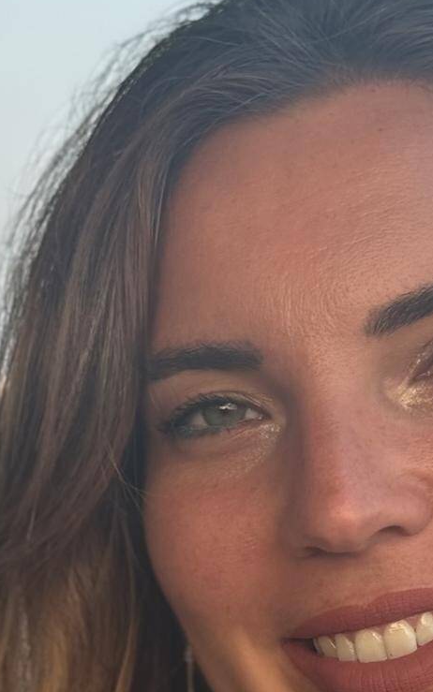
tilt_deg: -7.3
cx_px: 350
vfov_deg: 14.4
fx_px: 2662
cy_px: 798
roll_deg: -2.1
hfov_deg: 9.3
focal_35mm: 141
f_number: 1.78
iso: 64
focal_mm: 6.76
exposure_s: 1/164
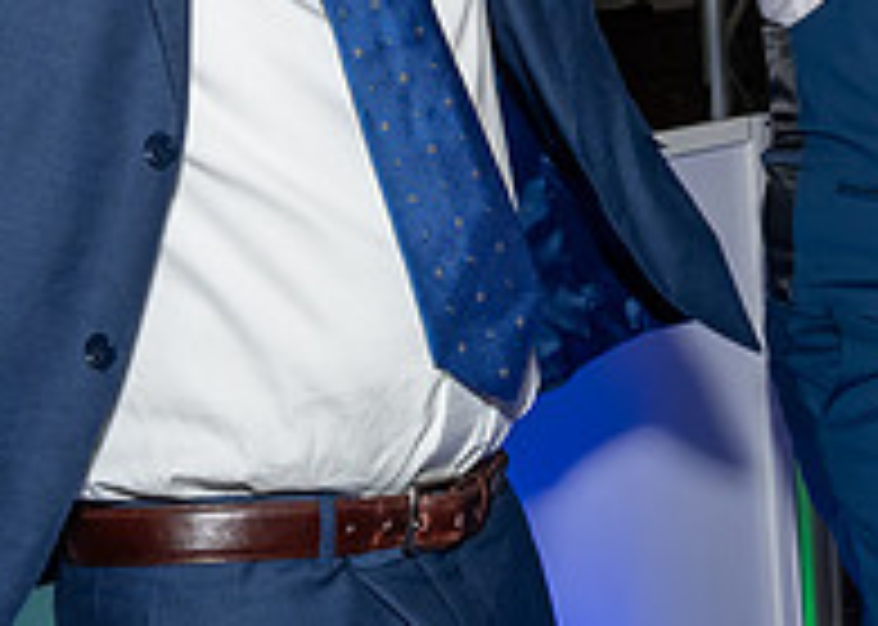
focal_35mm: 87
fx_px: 2168
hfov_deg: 22.8
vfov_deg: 15.9
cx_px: 592
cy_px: -87
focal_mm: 17
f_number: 7.1
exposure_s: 1/250
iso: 1000
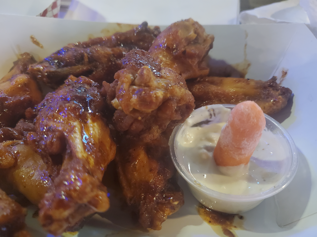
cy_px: 118
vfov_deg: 53.1
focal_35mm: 26
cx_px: 158
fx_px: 238
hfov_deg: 67.3
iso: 640
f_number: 1.5
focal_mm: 4.3
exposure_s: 1/13
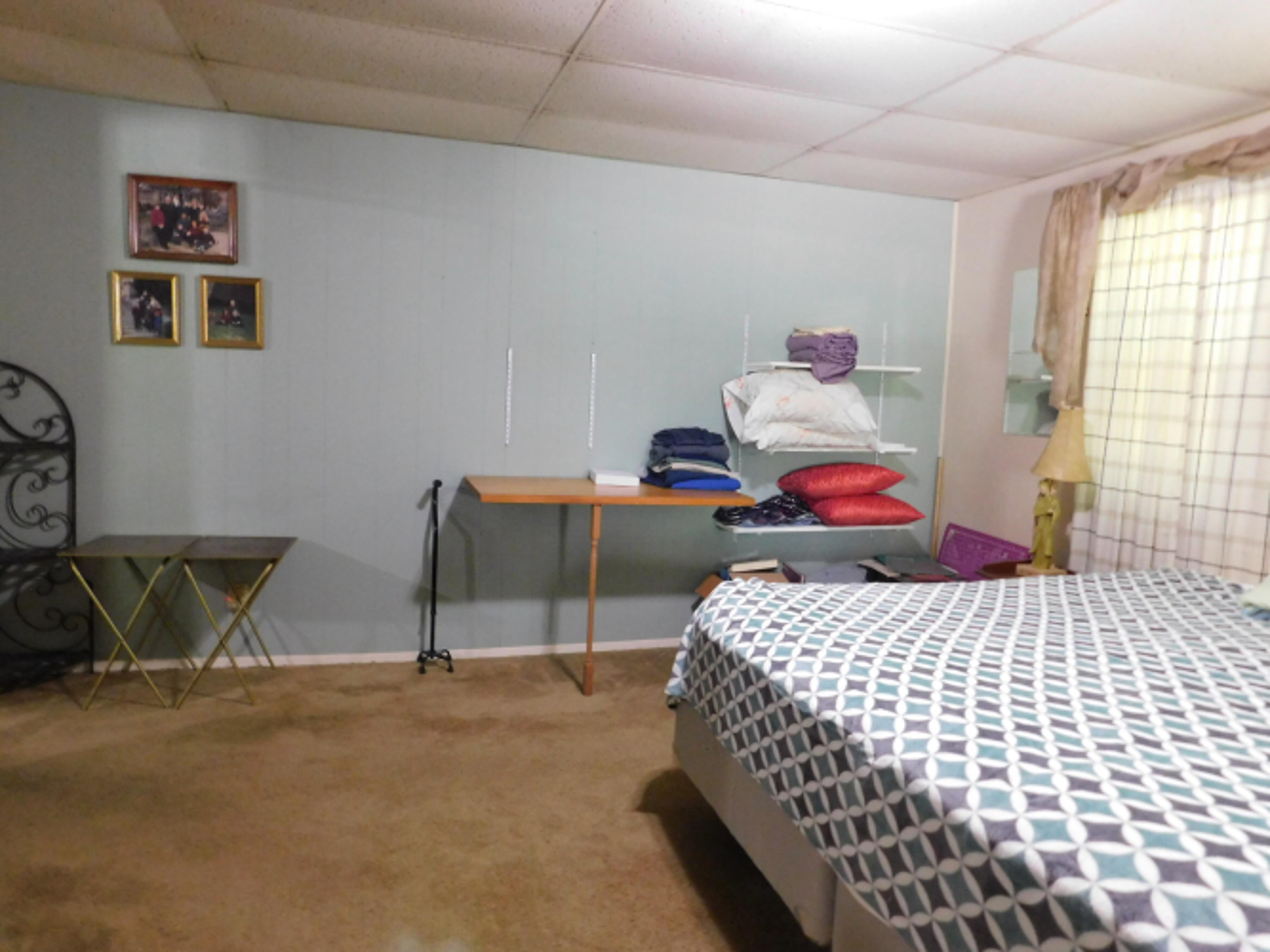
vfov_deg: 58.9
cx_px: 635
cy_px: 476
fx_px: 844
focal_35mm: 23
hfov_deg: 73.9
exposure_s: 1/8
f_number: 3
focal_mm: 4
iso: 560
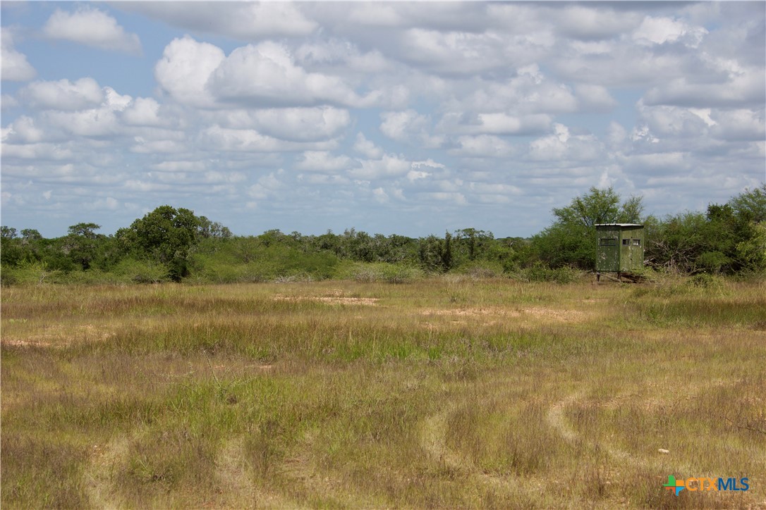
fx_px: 1436
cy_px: 255
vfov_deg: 20.2
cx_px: 383
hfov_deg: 29.9
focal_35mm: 68
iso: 100
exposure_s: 1/640
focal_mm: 45
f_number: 9
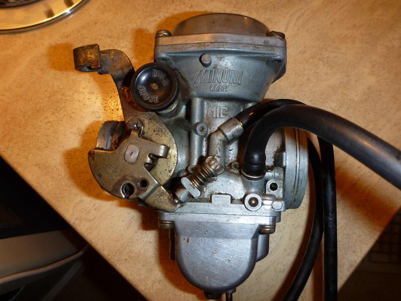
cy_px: 150
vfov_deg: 49.7
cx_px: 200
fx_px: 324
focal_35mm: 28
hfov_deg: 63.4
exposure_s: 1/60
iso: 200
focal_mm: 4.9
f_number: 3.3
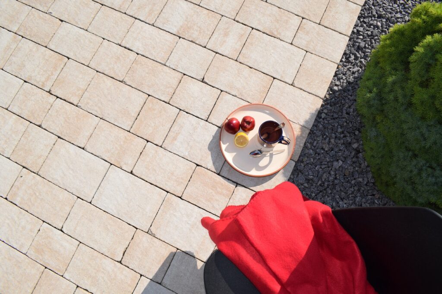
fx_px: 331
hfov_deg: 67.4
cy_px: 147
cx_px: 221
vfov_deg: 47.9
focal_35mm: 27
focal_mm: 18
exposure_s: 1/200
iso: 100
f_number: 10
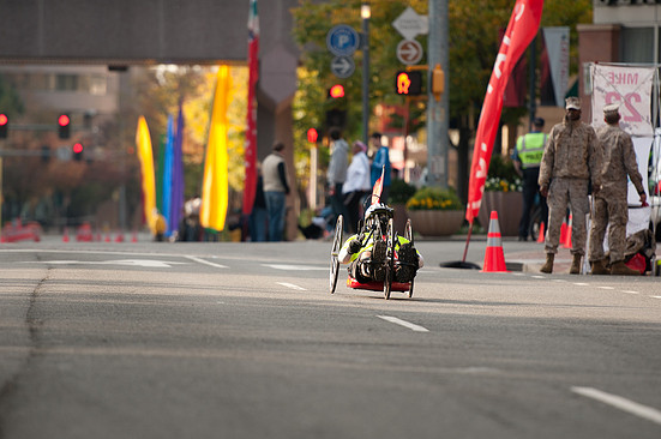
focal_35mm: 316
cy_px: 212
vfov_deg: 4.3
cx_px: 337
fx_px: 5795
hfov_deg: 6.5
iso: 200
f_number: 2.8
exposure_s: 1/500
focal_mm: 200
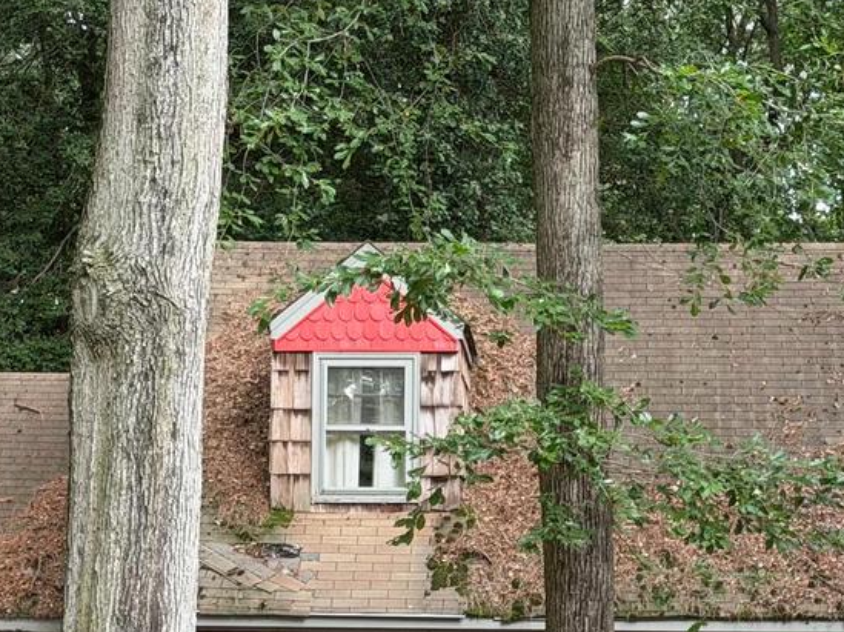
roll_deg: +0.7
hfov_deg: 15.7
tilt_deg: +1.1
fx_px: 3070
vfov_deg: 11.6
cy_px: 670
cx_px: 434
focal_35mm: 126
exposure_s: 1/90
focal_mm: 6.76
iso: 100
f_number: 1.78
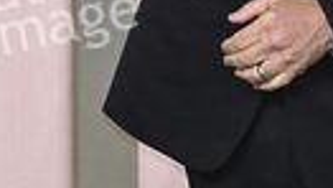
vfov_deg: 3.2
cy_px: -112
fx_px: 3394
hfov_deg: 5.6
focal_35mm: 384
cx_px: 285
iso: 320
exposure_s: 1/200
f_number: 8
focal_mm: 120
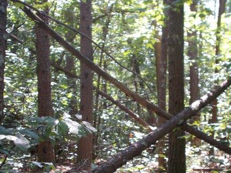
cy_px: 123
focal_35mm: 64
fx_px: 427
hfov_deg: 30.3
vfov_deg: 22.8
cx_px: 111
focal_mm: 7.9
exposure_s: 1/30
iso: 125
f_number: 4.2
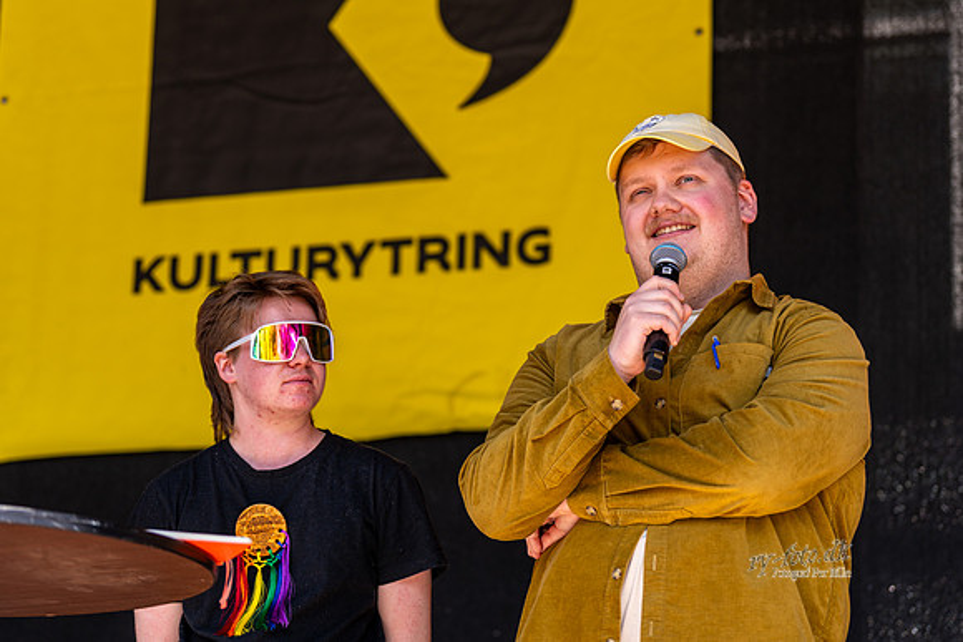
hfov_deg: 19.1
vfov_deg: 12.8
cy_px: 244
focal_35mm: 107
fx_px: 2863
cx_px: 510
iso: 64
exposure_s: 1/400
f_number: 2.8
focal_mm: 84
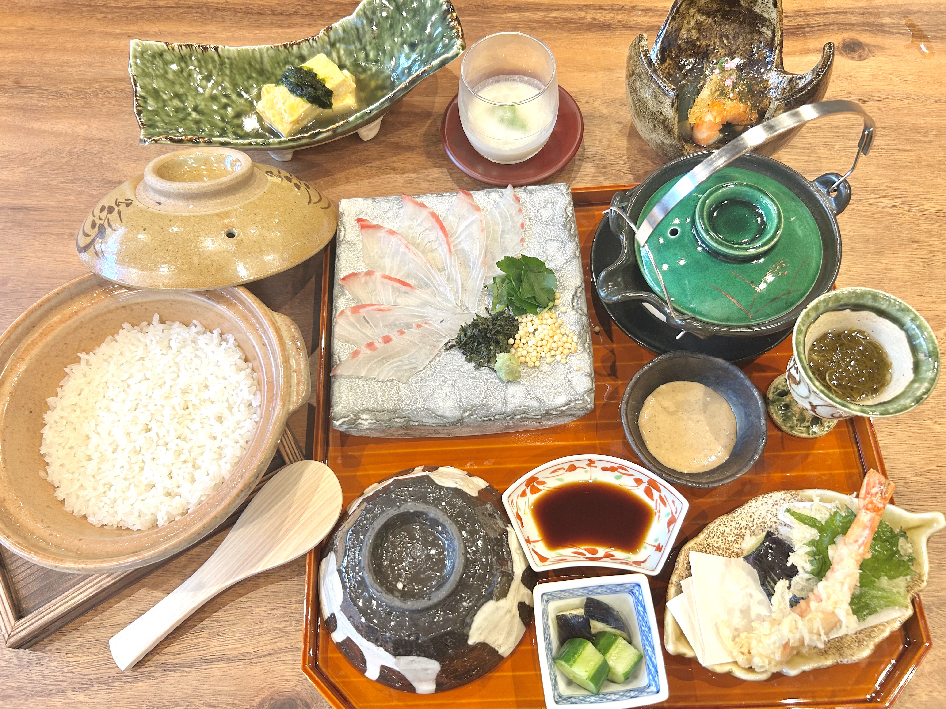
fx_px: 711
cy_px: 354
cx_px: 473
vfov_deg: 53.1
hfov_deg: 67.3
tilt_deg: -66.0
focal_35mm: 26
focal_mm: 5.7
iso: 100
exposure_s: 1/100
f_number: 1.5
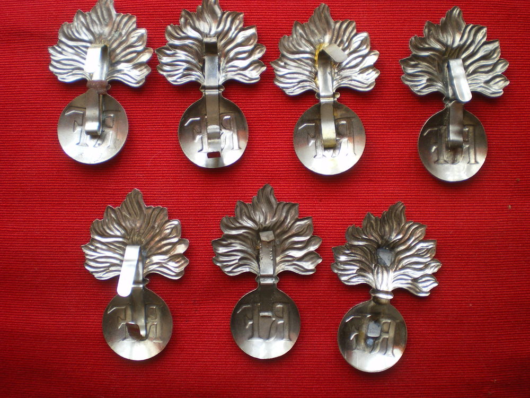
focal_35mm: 38
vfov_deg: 37.7
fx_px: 582
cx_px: 265
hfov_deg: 49.0
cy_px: 199
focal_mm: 6.3
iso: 100
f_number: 3.1
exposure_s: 1/50
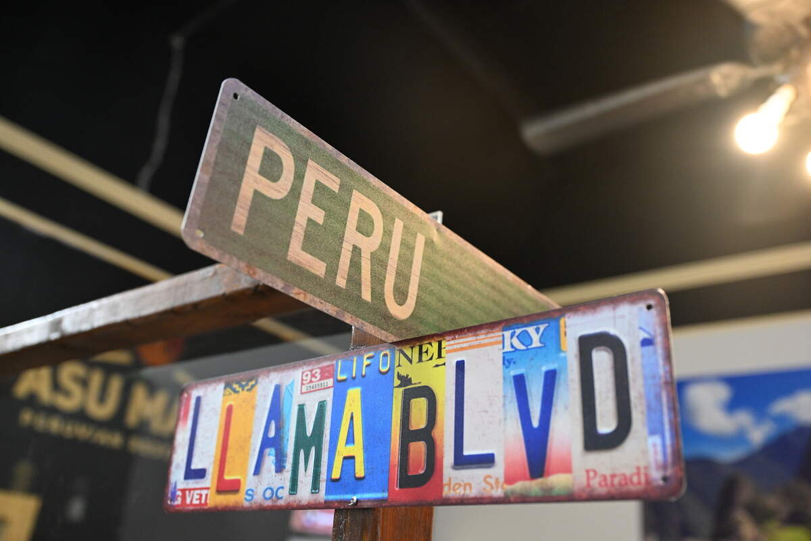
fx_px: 755
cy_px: 270
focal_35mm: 34
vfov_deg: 39.4
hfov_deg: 56.5
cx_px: 406
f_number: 4
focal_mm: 33.5
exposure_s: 1/125
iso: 3200
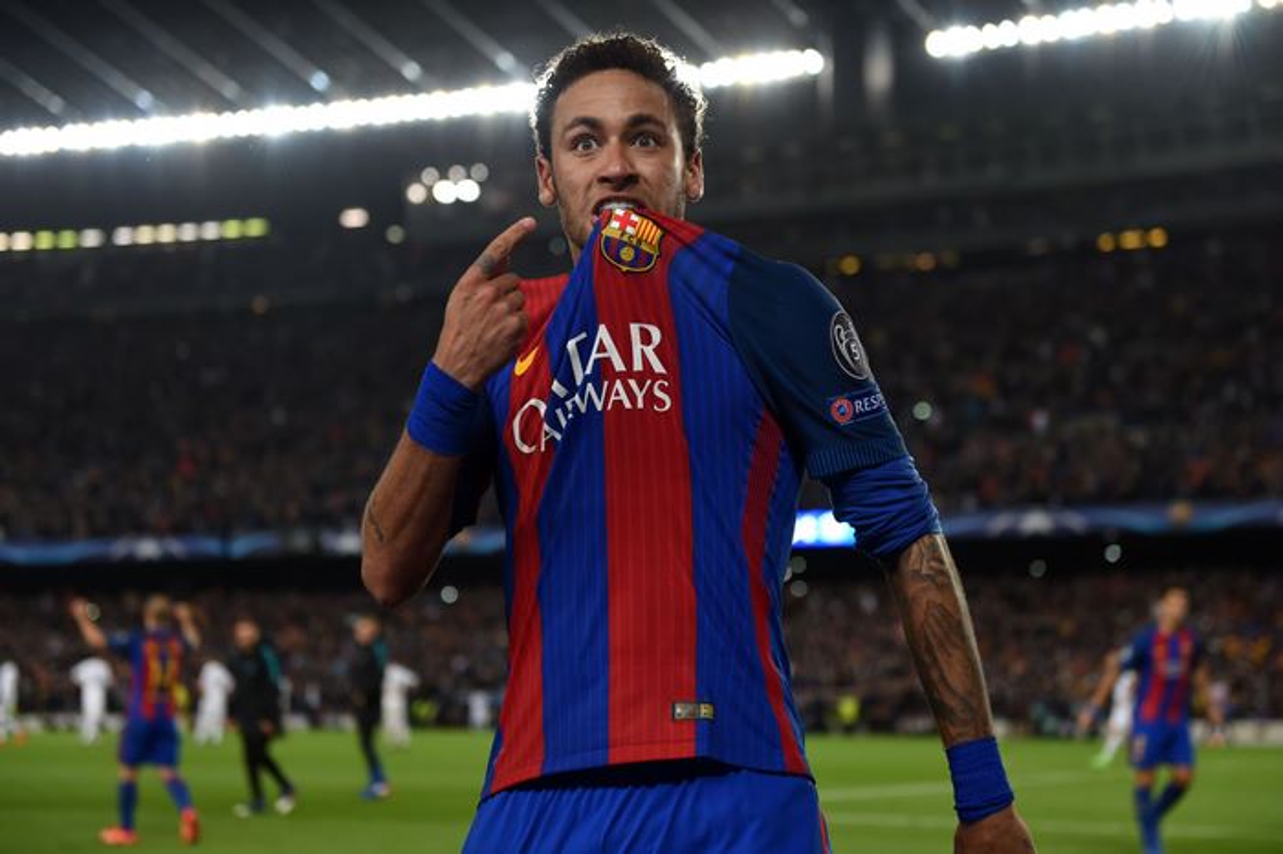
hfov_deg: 28.9
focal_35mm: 70
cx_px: 642
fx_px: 2493
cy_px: 427
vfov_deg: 19.4
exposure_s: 1/1000
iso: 2500
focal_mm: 70
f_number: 4
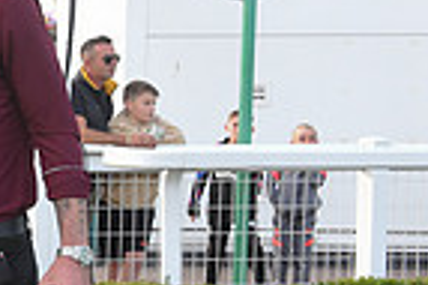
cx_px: -404
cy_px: 226
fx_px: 1686
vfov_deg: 9.6
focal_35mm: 142
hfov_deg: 12.8
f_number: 5.6
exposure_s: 1/160
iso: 500
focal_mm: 35
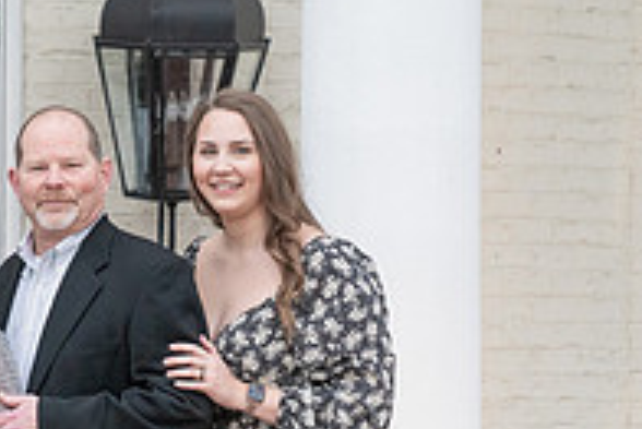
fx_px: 3997
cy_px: 391
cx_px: -332
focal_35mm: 224
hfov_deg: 8.9
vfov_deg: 6.1
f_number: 4
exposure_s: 1/200
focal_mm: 70
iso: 2000
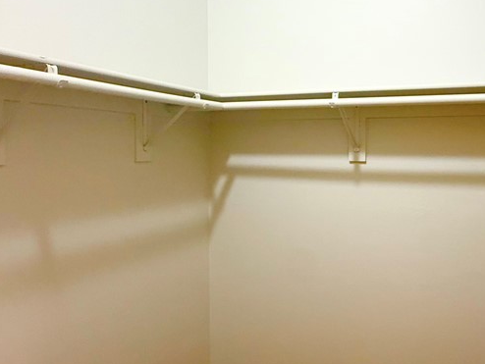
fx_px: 407
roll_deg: -0.7
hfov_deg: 58.8
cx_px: 355
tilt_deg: -2.7
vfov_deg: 48.2
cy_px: 166
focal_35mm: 29
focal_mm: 2.22
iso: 250
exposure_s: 1/60
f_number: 2.2
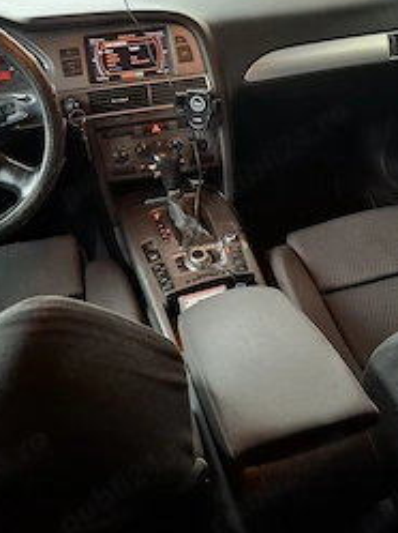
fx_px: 569
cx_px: 203
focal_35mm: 37
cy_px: 191
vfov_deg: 49.6
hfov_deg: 38.6
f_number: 1.8
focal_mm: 5.54
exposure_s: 1/25
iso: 400
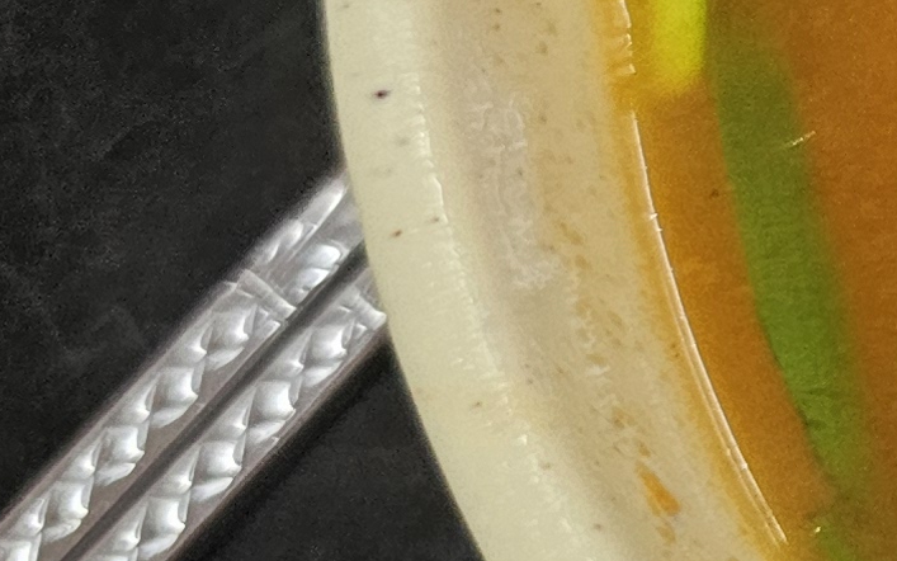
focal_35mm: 138
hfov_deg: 12.2
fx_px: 3374
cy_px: -320
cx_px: 2133
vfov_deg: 9.2
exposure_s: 1/120
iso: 200
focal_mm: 6.3
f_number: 1.7
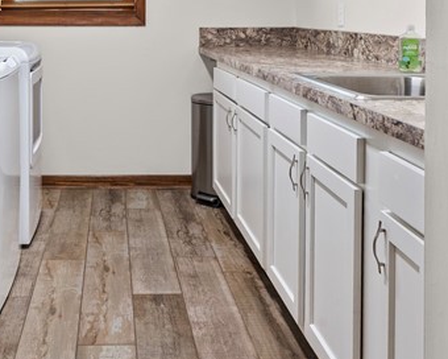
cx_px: 148
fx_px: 636
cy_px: 11
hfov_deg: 38.3
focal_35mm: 48
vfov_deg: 29.6
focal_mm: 16
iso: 400
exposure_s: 1/2
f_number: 11
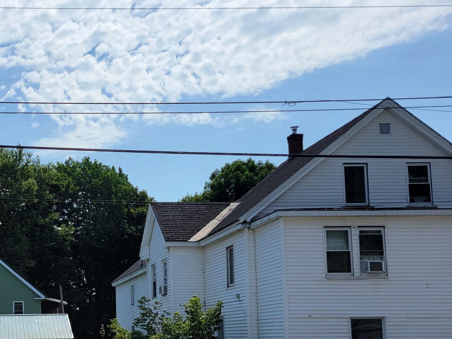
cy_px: 272
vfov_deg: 27.0
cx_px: 7
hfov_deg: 33.3
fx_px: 692
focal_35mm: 53
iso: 40
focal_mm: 5.4
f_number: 1.8
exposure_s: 1/5372
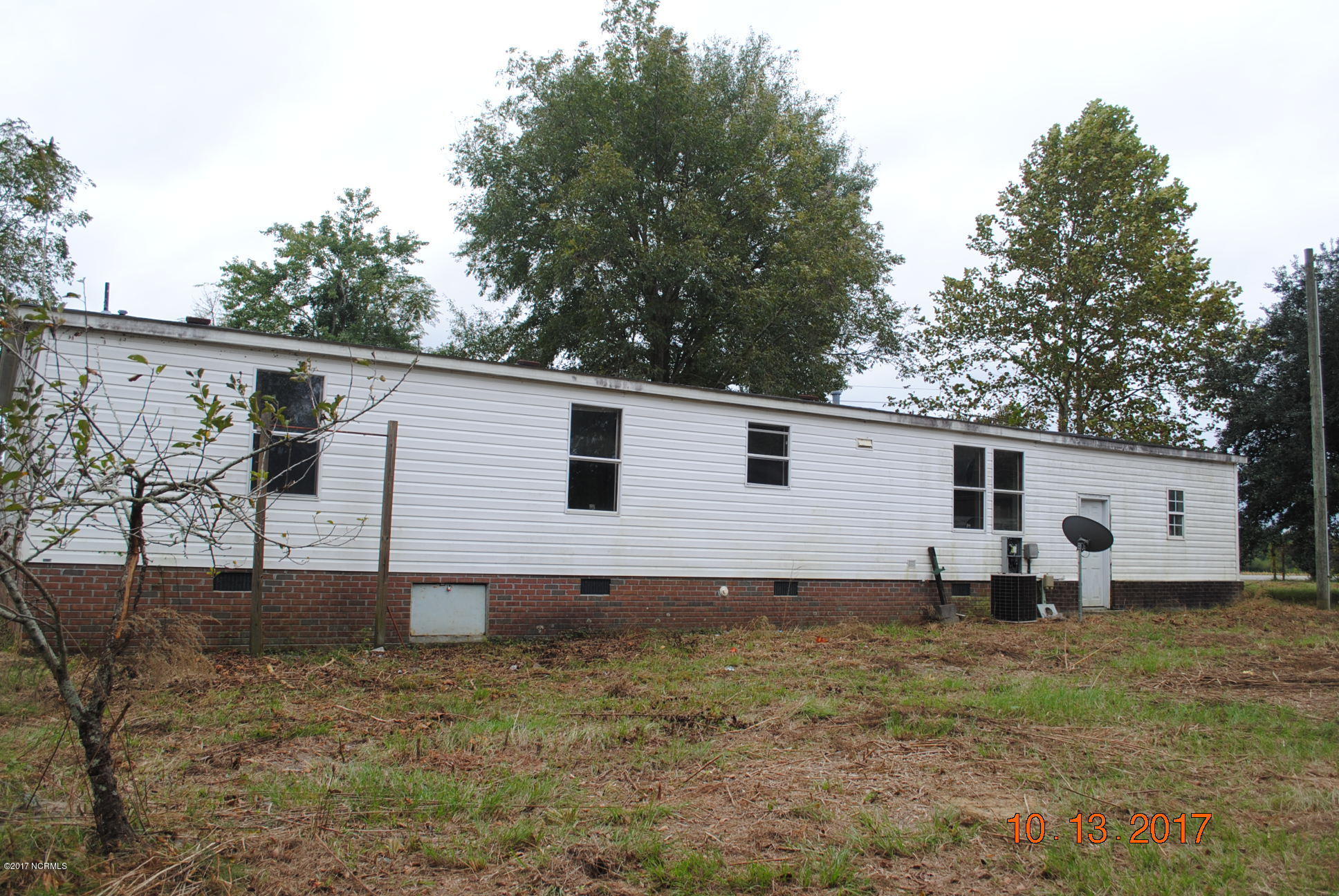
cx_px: 670
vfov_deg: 43.7
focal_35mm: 30
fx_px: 1117
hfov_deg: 61.9
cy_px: 448
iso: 100
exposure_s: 1/200
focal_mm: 20
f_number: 7.1
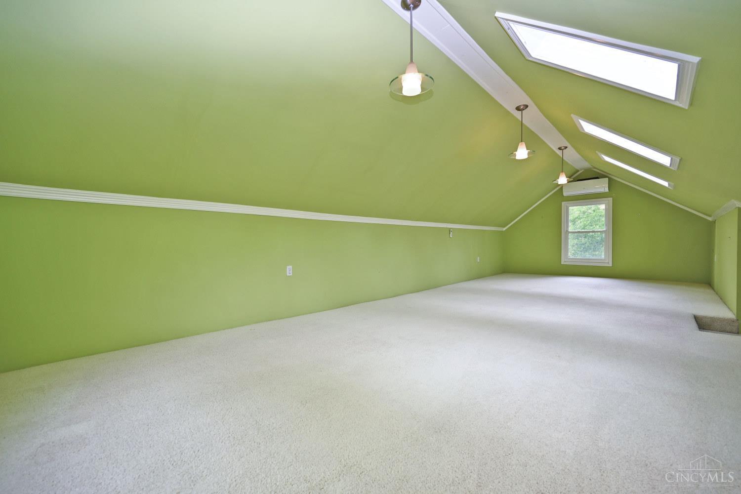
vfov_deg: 81.2
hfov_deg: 104.3
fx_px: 288
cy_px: 247
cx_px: 370
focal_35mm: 14
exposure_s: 1/60
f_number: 4
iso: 200
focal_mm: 14
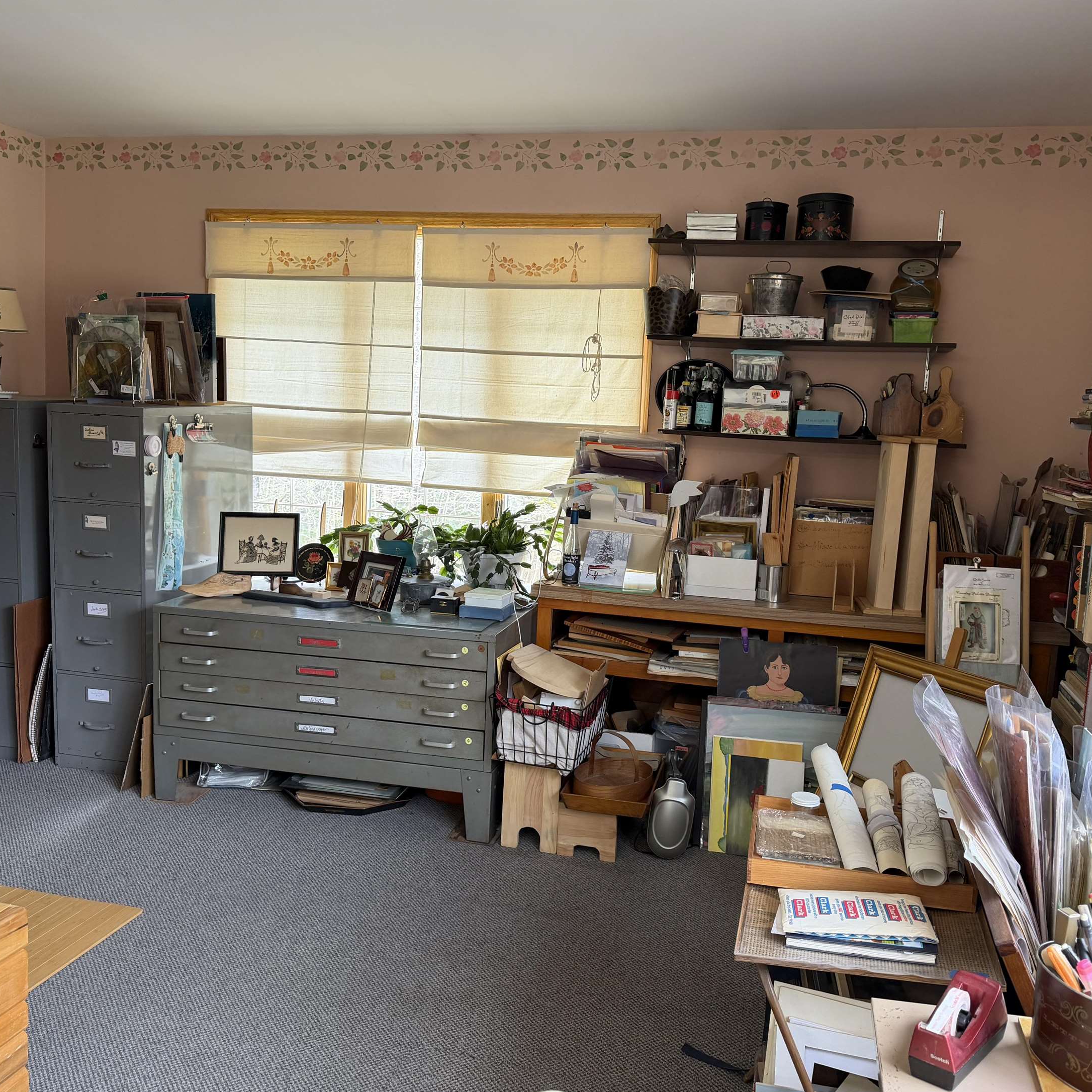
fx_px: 1071
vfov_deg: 54.0
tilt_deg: -6.4
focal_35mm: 30
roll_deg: -2.4
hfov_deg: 54.0
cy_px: 520
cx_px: 557
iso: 160
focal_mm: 6.76
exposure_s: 1/120
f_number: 1.78
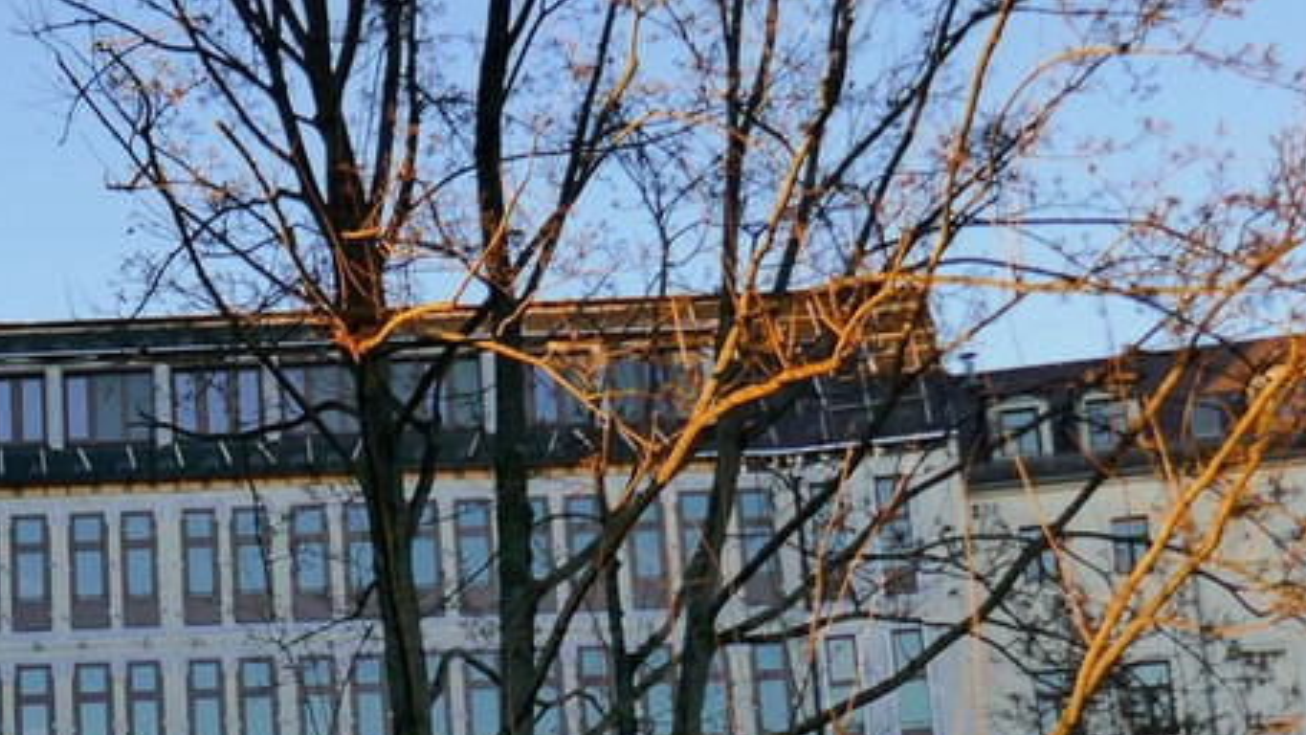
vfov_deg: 17.1
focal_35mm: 69
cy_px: 709
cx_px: -40
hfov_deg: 28.4
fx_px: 2390
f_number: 2.8
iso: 500
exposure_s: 1/400
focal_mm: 9.1
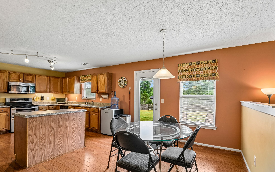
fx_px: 131
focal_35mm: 18
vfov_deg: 66.2
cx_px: 143
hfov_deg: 92.6
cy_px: 95
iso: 400
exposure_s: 1/125
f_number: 8
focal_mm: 16.5
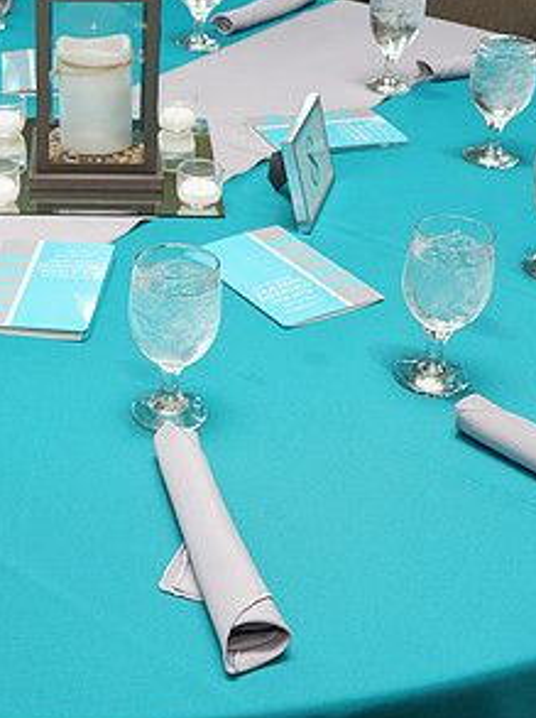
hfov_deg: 23.5
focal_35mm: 61
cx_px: 76
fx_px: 1262
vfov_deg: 31.6
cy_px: 266
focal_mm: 32
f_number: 5.6
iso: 400
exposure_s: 1/80
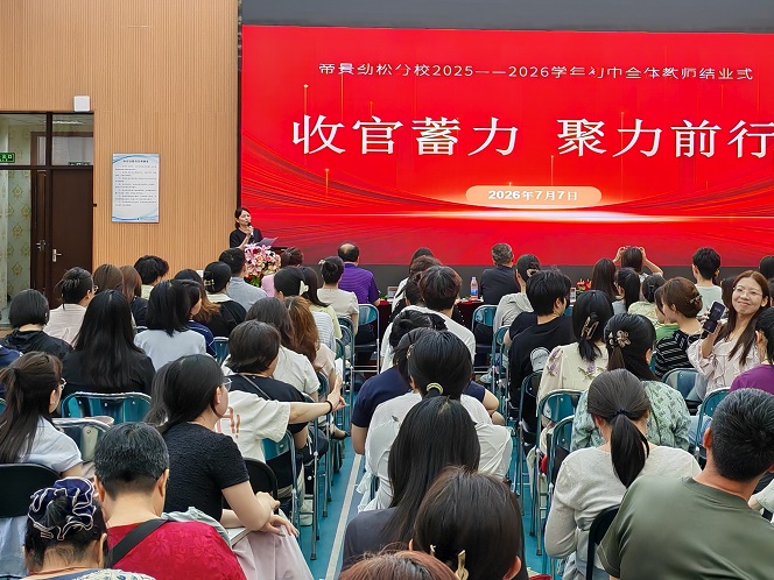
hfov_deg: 31.6
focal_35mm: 61
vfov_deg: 23.9
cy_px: 196
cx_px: 471
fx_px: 1364
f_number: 1.95
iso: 125
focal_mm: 5.52
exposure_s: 1/100
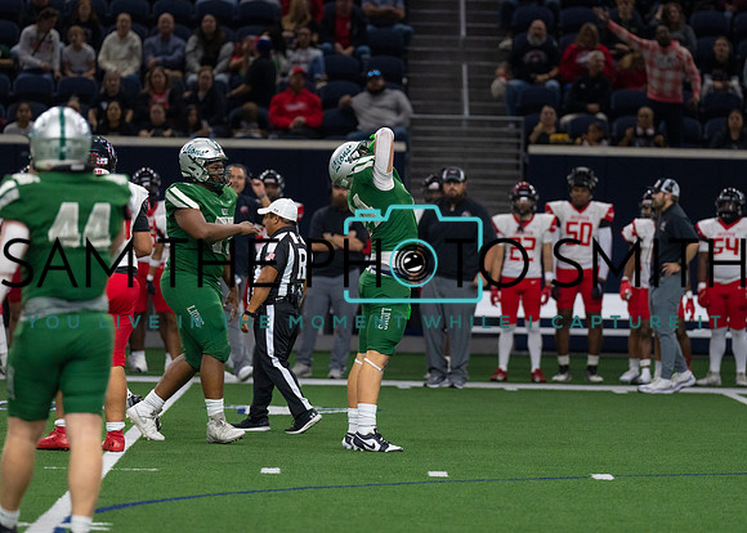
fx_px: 5972
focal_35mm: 282
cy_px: 239
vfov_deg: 5.1
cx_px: 389
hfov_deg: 7.2
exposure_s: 1/1250
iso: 1600
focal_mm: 200
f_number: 2.8
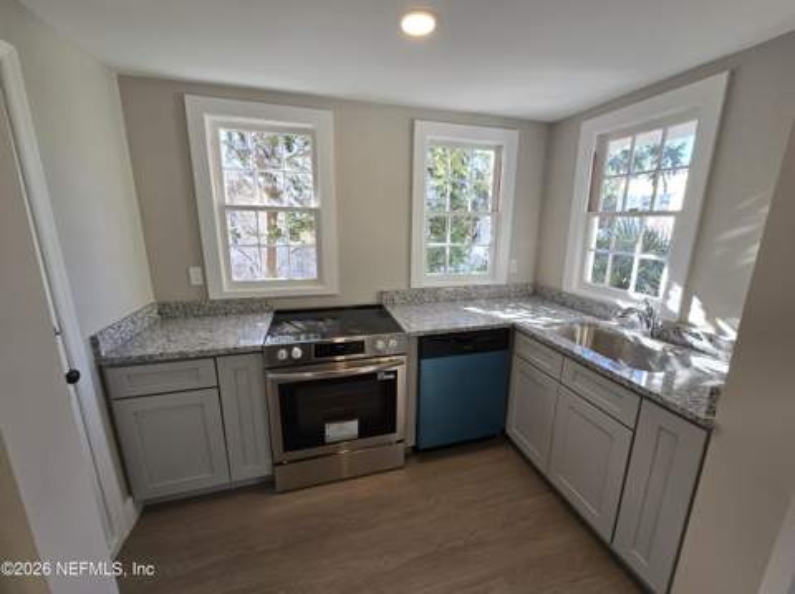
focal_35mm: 13
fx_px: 298
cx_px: 398
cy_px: 297
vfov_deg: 89.8
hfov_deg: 106.2
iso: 64
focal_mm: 2.2
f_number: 2.2
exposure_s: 1/120
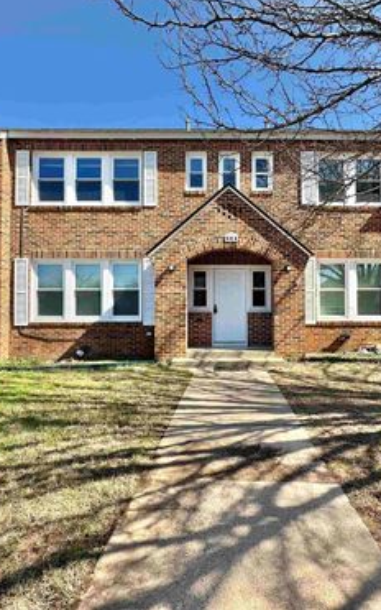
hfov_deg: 59.2
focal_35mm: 20
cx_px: 228
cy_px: 303
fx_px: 332
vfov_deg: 85.1
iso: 40
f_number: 2.2
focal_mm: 2.22
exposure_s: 1/779
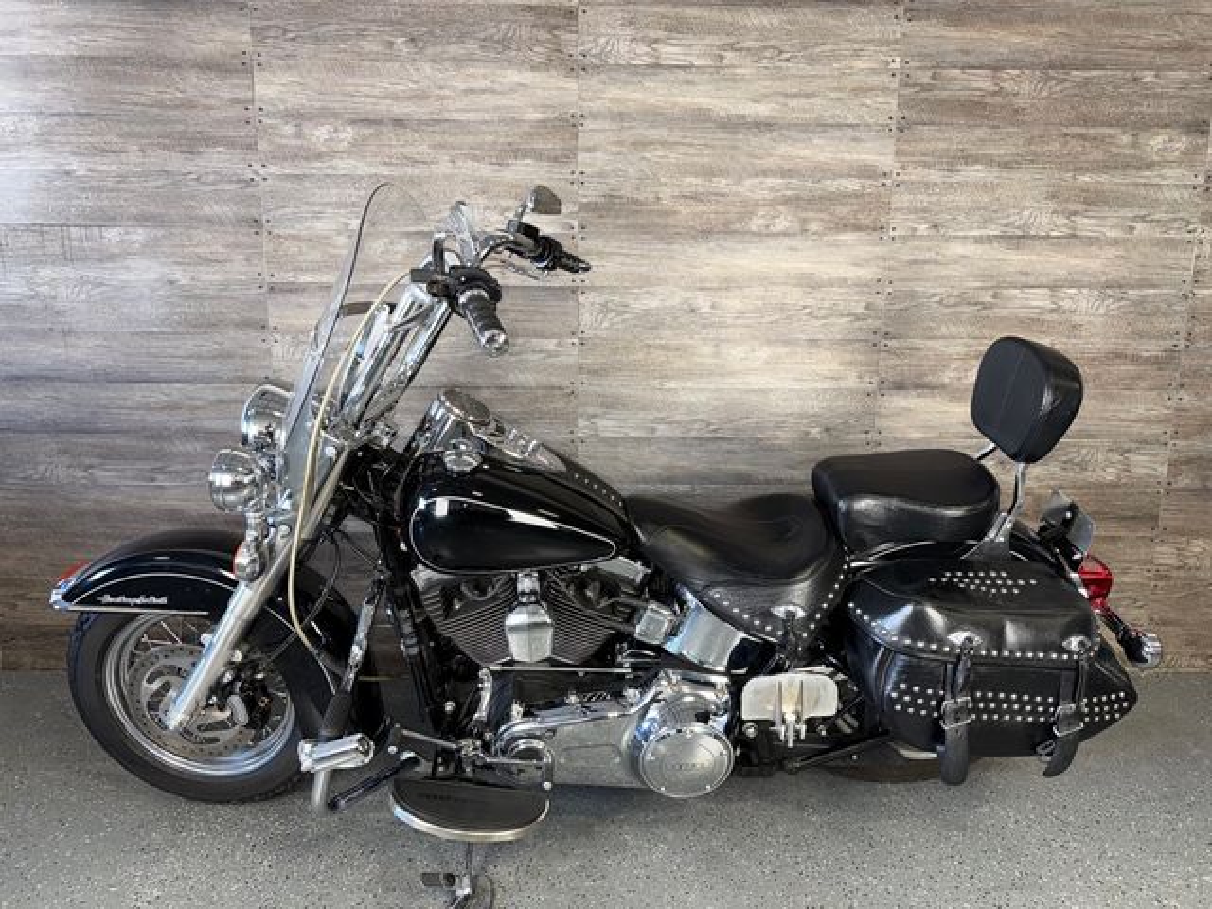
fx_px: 840
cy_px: 454
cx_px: 606
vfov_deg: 56.8
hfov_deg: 71.6
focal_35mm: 24
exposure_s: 1/30
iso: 64
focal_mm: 6.76
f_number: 1.78
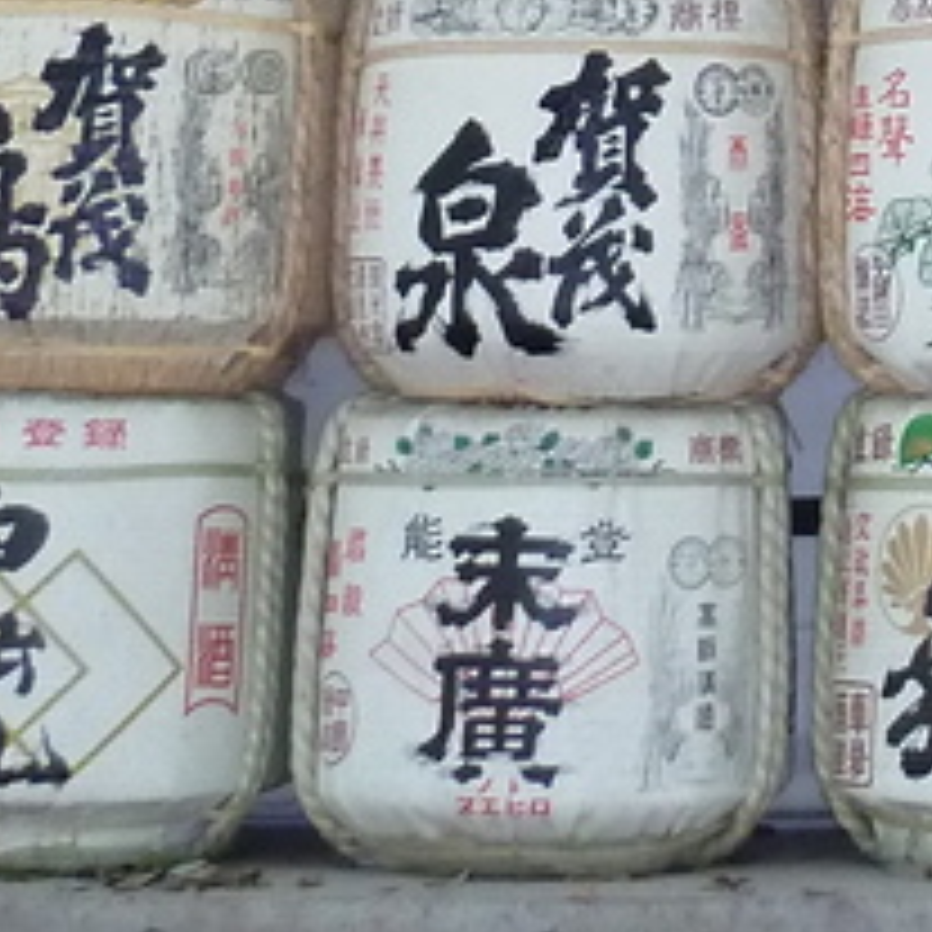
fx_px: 3899
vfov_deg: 12.8
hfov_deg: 12.9
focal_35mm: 128
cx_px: 1418
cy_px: -522
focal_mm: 4.1
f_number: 3.3
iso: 250
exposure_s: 1/30
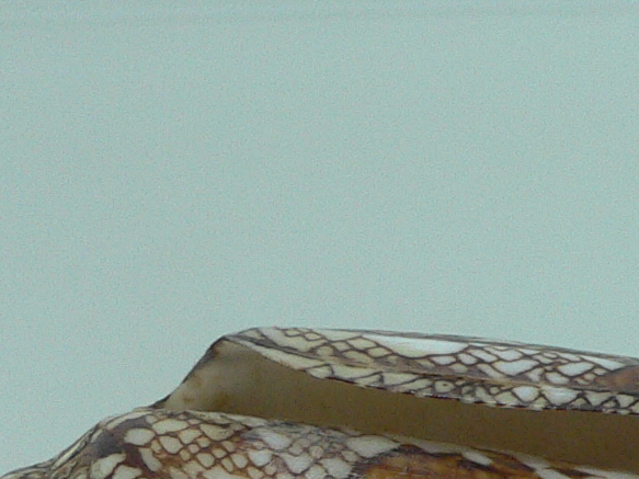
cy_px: 550
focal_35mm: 121
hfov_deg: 15.9
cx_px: 680
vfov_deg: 12.0
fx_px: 2233
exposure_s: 1/60
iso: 150
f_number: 2.8
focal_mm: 4.6
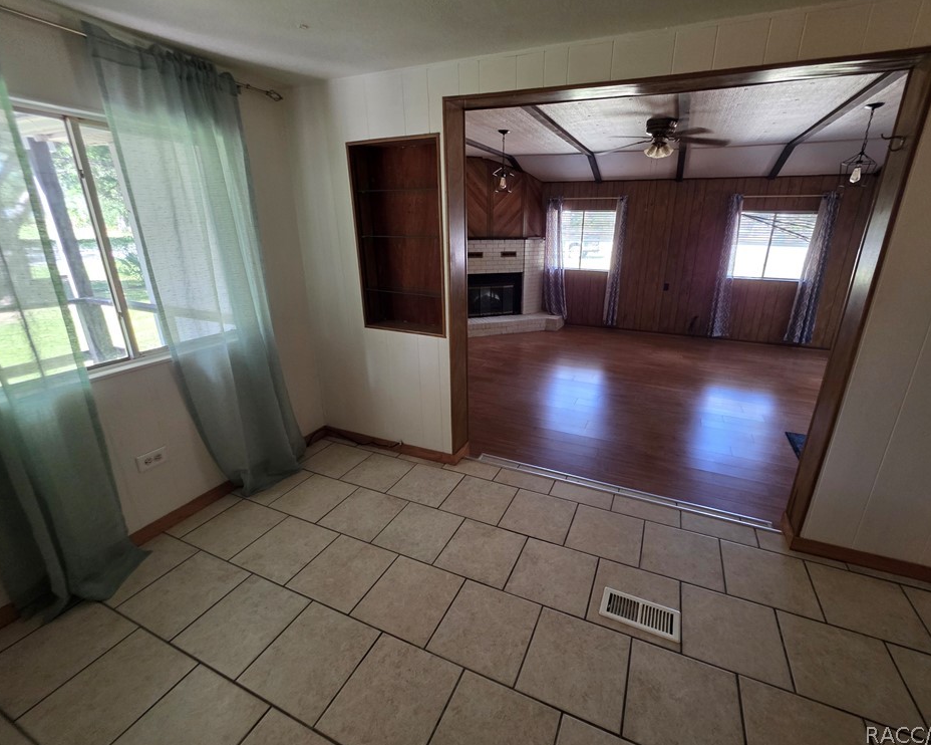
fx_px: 386
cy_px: 366
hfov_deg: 100.6
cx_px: 491
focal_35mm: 14
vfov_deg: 88.0
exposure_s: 1/60
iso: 250
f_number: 1.9
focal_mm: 2.2
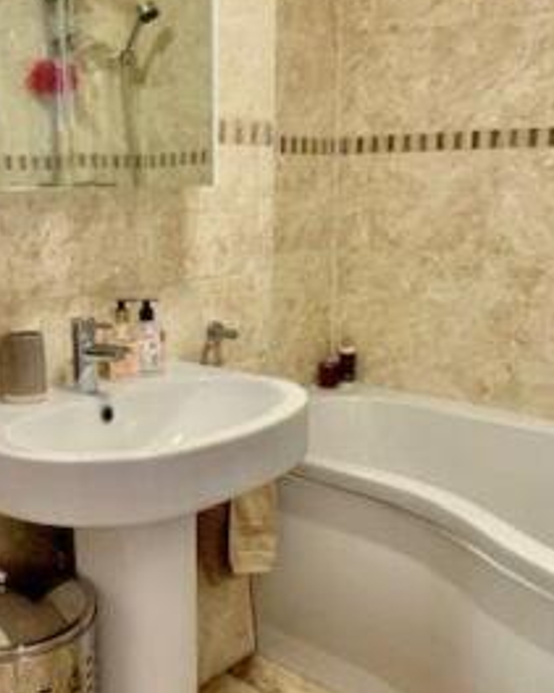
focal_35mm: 56
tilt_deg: -16.2
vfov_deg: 33.5
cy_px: 411
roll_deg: -0.6
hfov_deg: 27.0
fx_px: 1148
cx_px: 188
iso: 320
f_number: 1.8
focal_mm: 4.25
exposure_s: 1/33
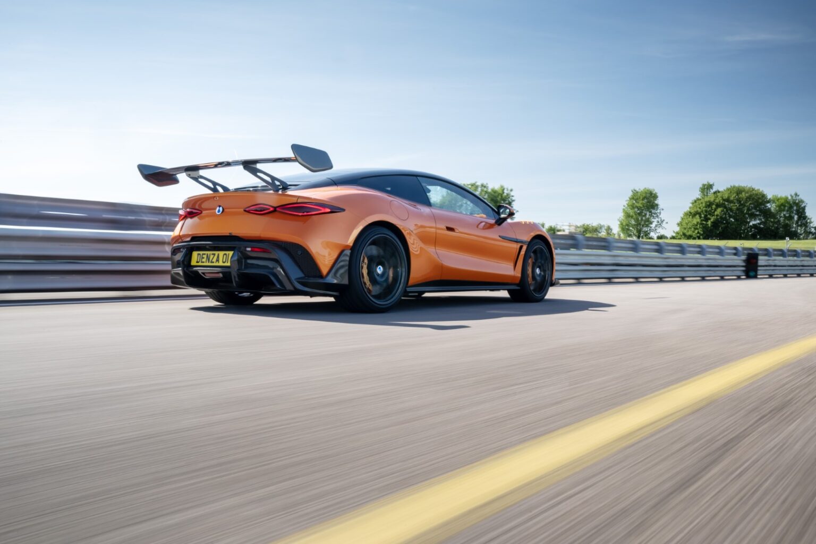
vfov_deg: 39.4
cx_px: 408
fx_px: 759
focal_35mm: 34
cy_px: 272
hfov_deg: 56.5
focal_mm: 33.5
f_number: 22
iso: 200
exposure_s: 1/15
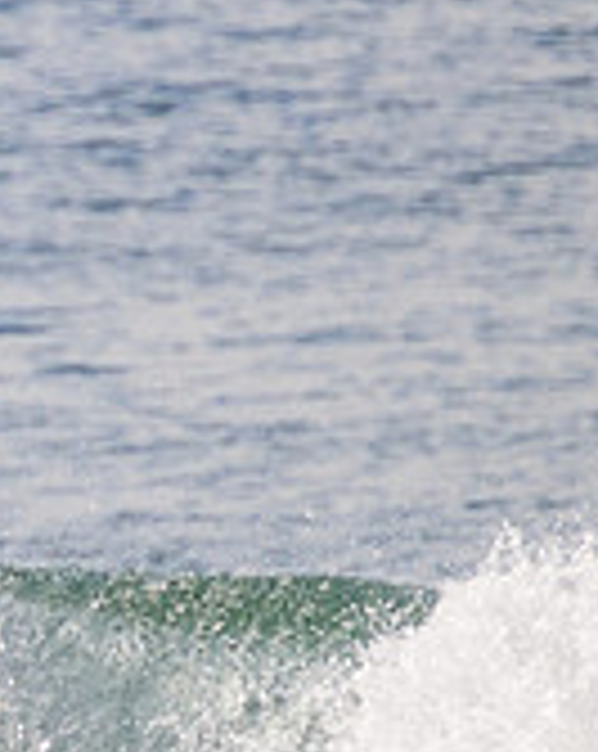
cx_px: -665
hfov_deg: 0.6
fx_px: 58033
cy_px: 484
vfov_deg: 0.7
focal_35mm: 2616
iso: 1250
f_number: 11
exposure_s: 1/2000
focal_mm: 800
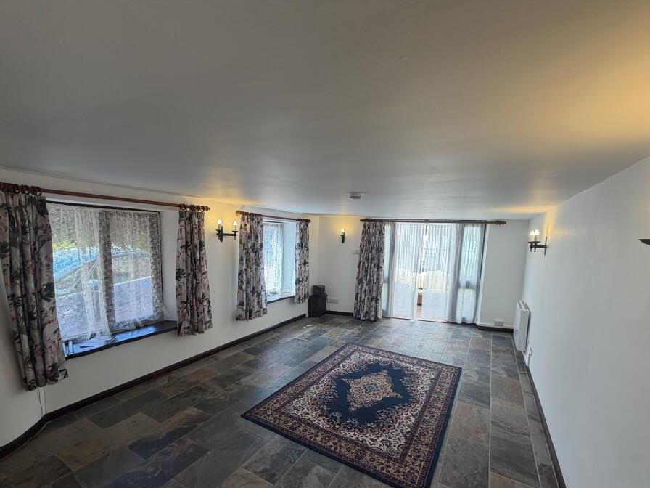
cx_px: 325
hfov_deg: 94.5
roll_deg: -2.2
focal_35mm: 16
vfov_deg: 77.7
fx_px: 300
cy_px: 276
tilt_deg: -7.5
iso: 80
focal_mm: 2.22
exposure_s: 1/100
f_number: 2.2
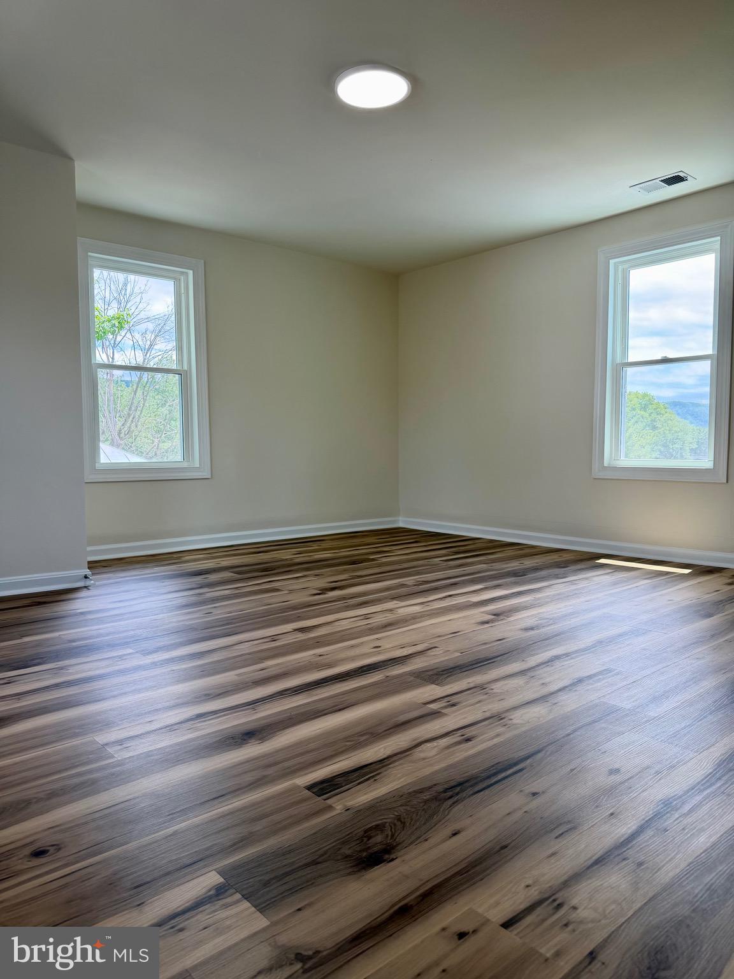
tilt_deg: -4.3
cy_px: 490
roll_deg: +0.1
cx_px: 367
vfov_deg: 71.6
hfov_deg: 56.8
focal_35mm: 24
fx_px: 679
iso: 80
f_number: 1.78
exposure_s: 1/172
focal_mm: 6.76
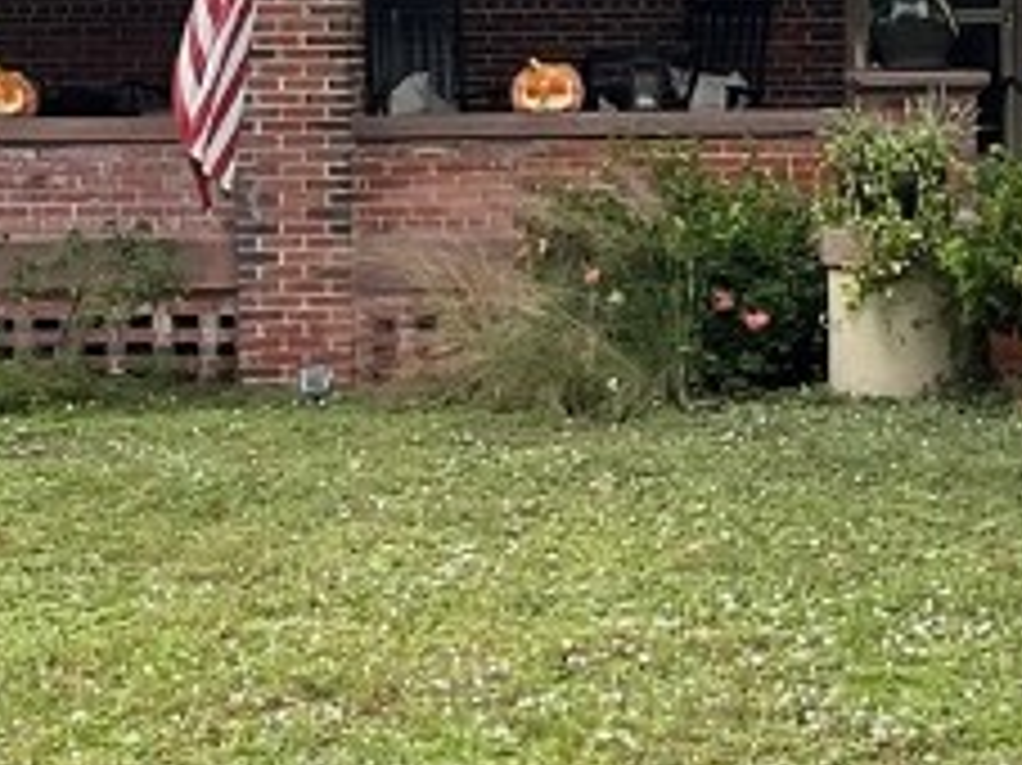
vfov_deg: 11.3
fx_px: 3866
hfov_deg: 14.9
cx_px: 873
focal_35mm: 131
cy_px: 140
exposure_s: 1/524
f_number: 1.8
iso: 16
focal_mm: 3
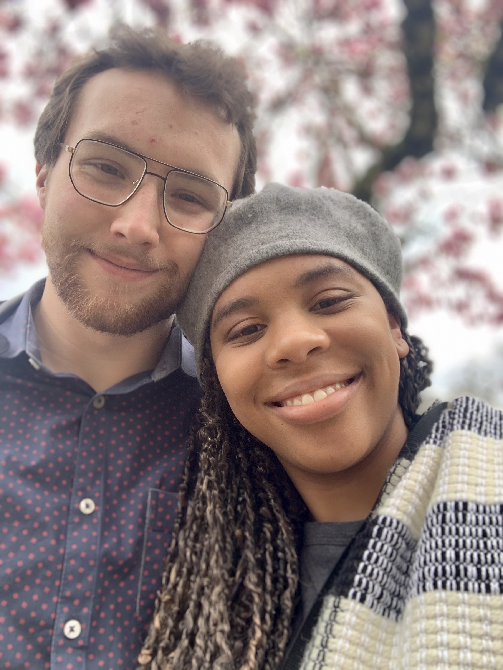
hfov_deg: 44.2
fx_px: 620
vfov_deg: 56.8
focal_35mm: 32
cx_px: 252
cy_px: 335
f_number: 2.2
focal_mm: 2.87
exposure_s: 1/121
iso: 32
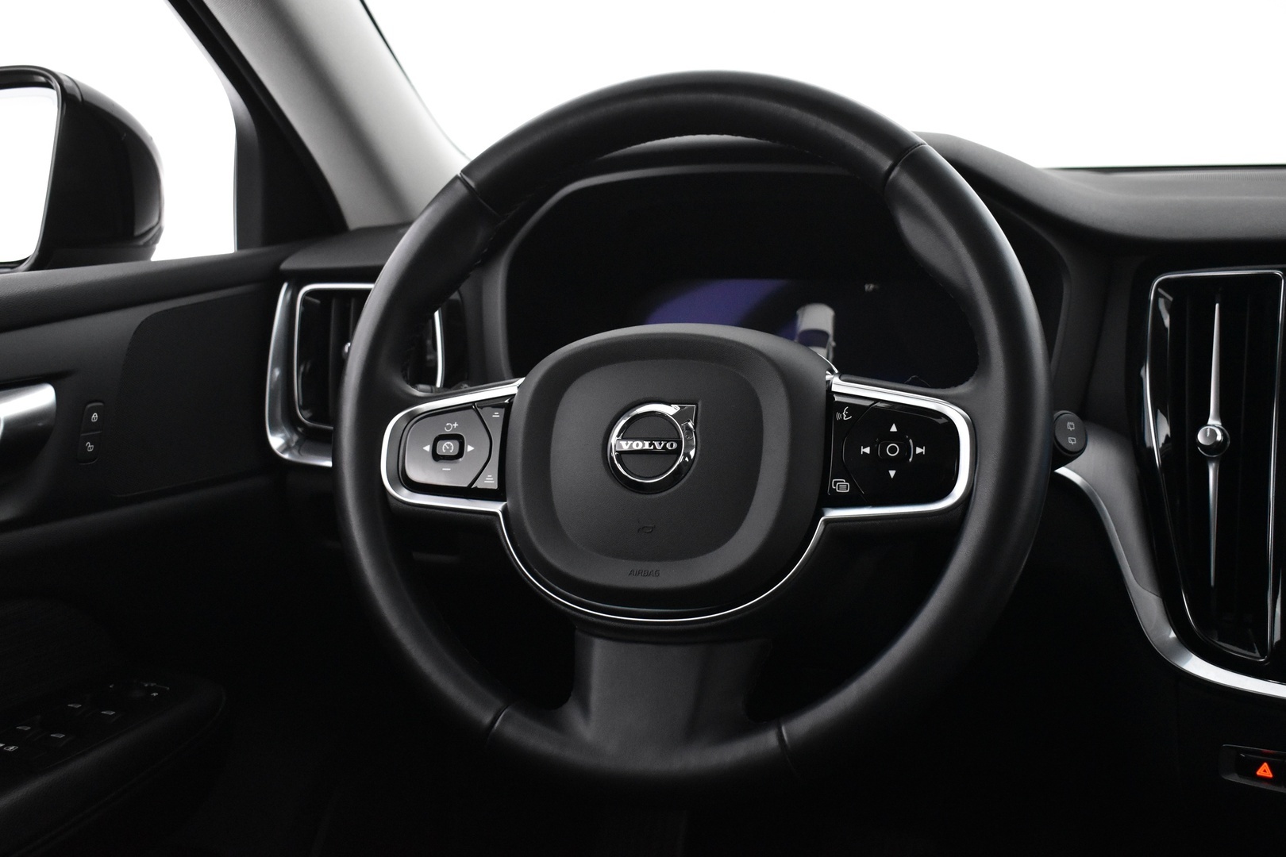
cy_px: 428
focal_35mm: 42
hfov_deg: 46.4
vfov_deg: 31.9
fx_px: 1500
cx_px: 643
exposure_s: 1/30
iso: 3200
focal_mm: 28
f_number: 4.2
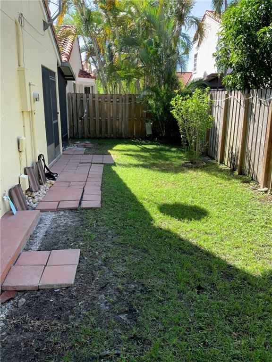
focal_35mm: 29
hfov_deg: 48.2
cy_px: 181
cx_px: 136
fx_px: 304
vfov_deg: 61.7
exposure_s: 1/386
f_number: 1.8
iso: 16
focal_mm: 3
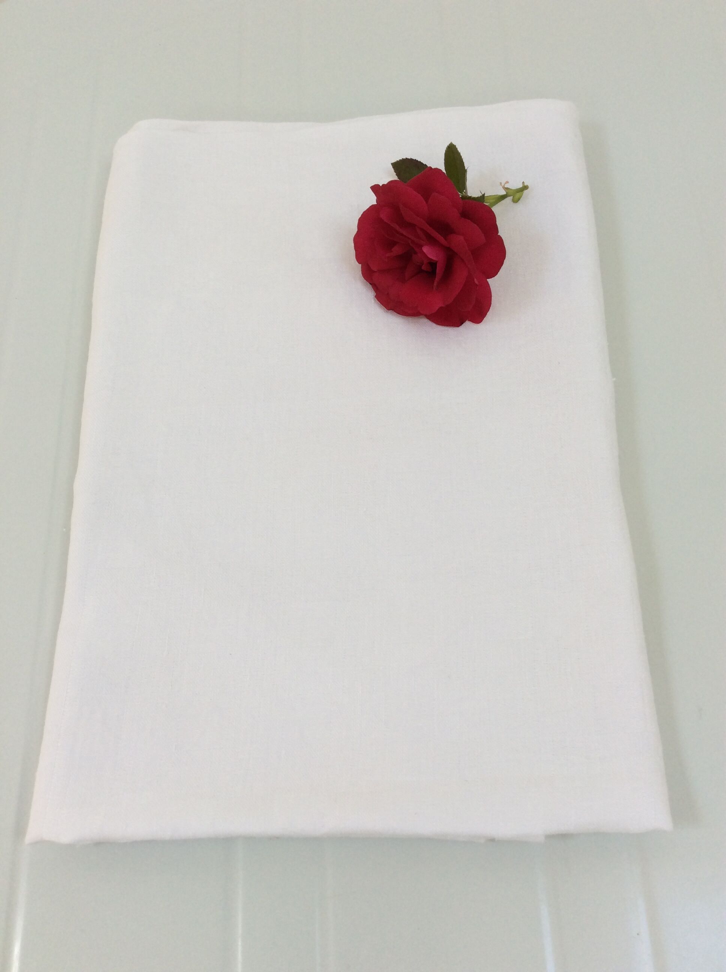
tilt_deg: -64.9
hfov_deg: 44.1
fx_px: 897
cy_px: 486
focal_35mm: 32
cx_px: 363
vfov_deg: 56.9
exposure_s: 1/106
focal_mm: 3.3
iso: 32
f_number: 2.4
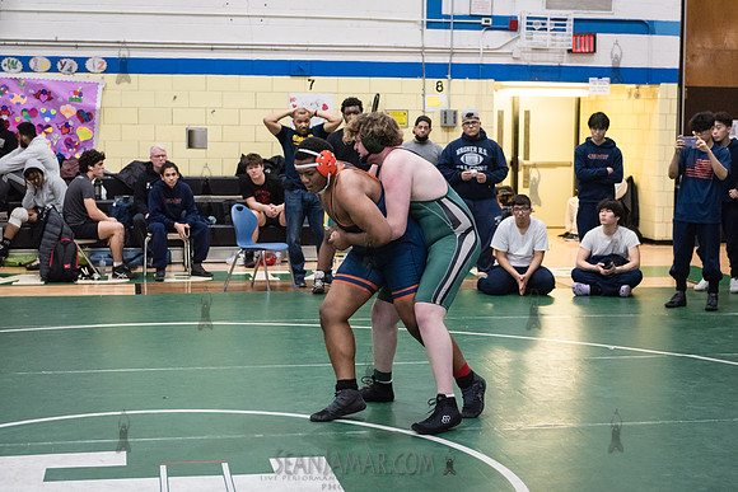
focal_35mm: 63
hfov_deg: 31.8
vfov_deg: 21.5
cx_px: 369
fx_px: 1294
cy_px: 246
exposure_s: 1/500
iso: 8000
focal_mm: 62
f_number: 3.2
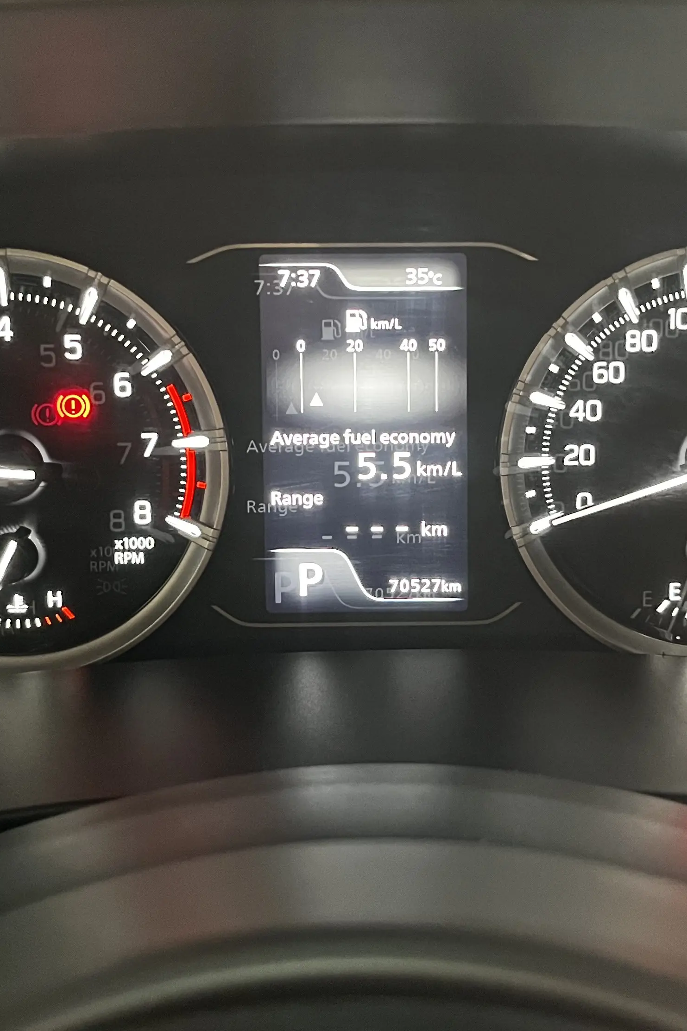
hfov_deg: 27.4
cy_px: 436
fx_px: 1403
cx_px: 419
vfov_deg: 40.2
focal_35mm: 49
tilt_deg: -28.4
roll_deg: +0.2
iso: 500
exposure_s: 1/30
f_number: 1.6
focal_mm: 5.1
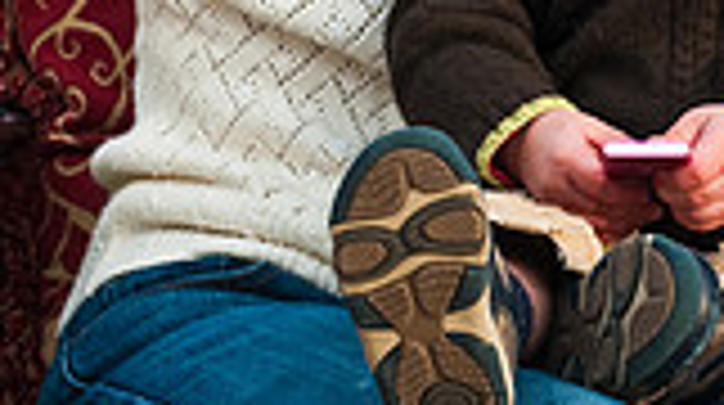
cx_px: 585
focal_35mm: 283
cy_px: -335
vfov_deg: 4.2
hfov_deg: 7.6
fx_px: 5425
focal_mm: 50
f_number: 5.6
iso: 200
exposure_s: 1/250
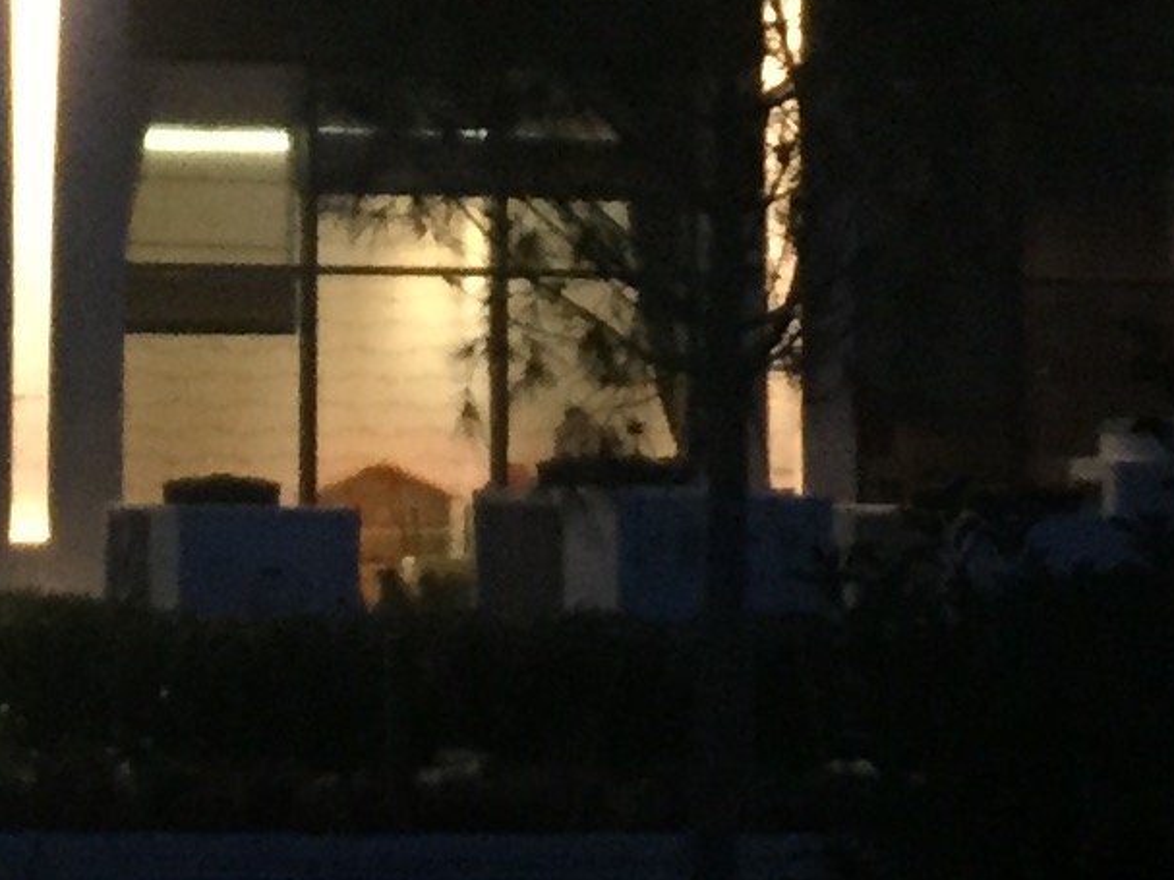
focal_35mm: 156
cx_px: 242
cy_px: -277
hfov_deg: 12.6
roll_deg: -0.4
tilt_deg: +10.0
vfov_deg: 9.3
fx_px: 5290
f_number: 2.2
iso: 250
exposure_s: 1/17
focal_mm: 4.15
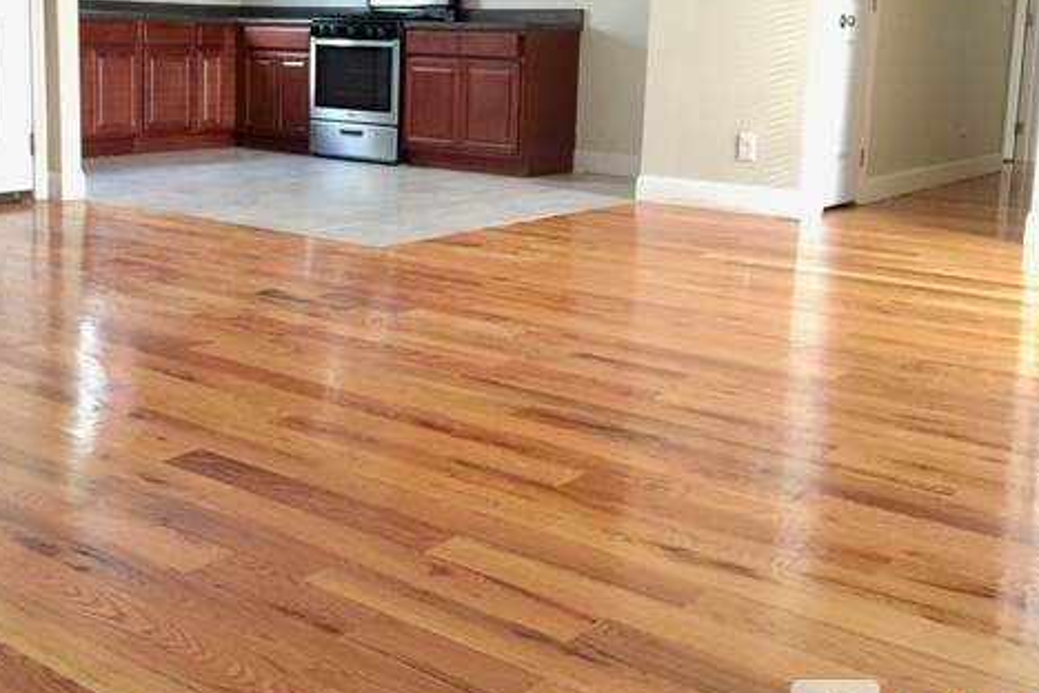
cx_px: 410
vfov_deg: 30.9
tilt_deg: -6.9
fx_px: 1241
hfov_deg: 45.2
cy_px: 213
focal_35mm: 43
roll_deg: -1.9
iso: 100
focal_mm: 4.15
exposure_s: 1/4
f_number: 2.2
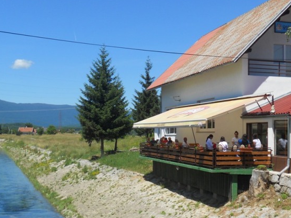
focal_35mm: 55
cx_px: 166
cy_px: 125
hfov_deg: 34.9
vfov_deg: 26.5
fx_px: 462
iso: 80
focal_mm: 6.9
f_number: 3.9
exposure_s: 1/800
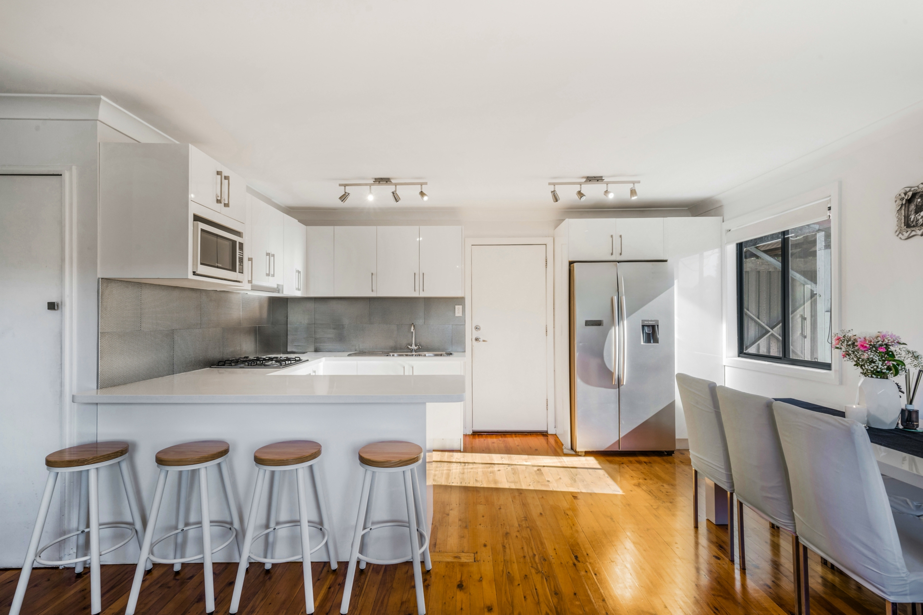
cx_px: 462
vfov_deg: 70.4
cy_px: 308
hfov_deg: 93.3
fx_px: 436
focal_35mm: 17
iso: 500
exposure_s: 1/6
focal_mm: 17
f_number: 11
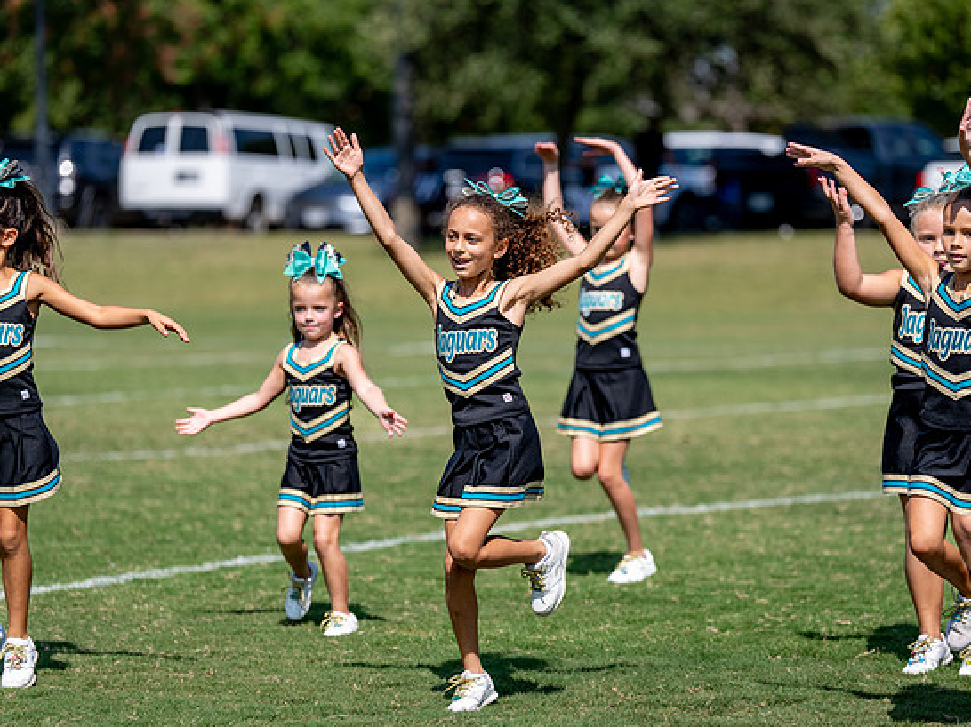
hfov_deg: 11.8
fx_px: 4710
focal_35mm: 168
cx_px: 498
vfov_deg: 8.8
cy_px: 365
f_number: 2.8
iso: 100
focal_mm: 140
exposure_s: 1/2500
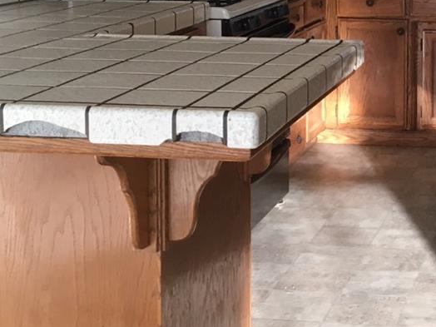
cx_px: 451
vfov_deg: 17.4
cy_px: 6
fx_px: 1045
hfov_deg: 22.5
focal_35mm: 83
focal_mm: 4.15
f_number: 2.2
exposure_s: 1/33
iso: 50
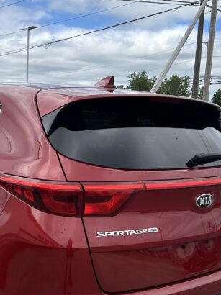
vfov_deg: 29.7
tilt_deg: -11.4
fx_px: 554
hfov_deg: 22.3
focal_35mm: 65
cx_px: 46
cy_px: 186
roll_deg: -1.8
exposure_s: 1/4115
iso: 50
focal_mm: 5.7
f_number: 1.5
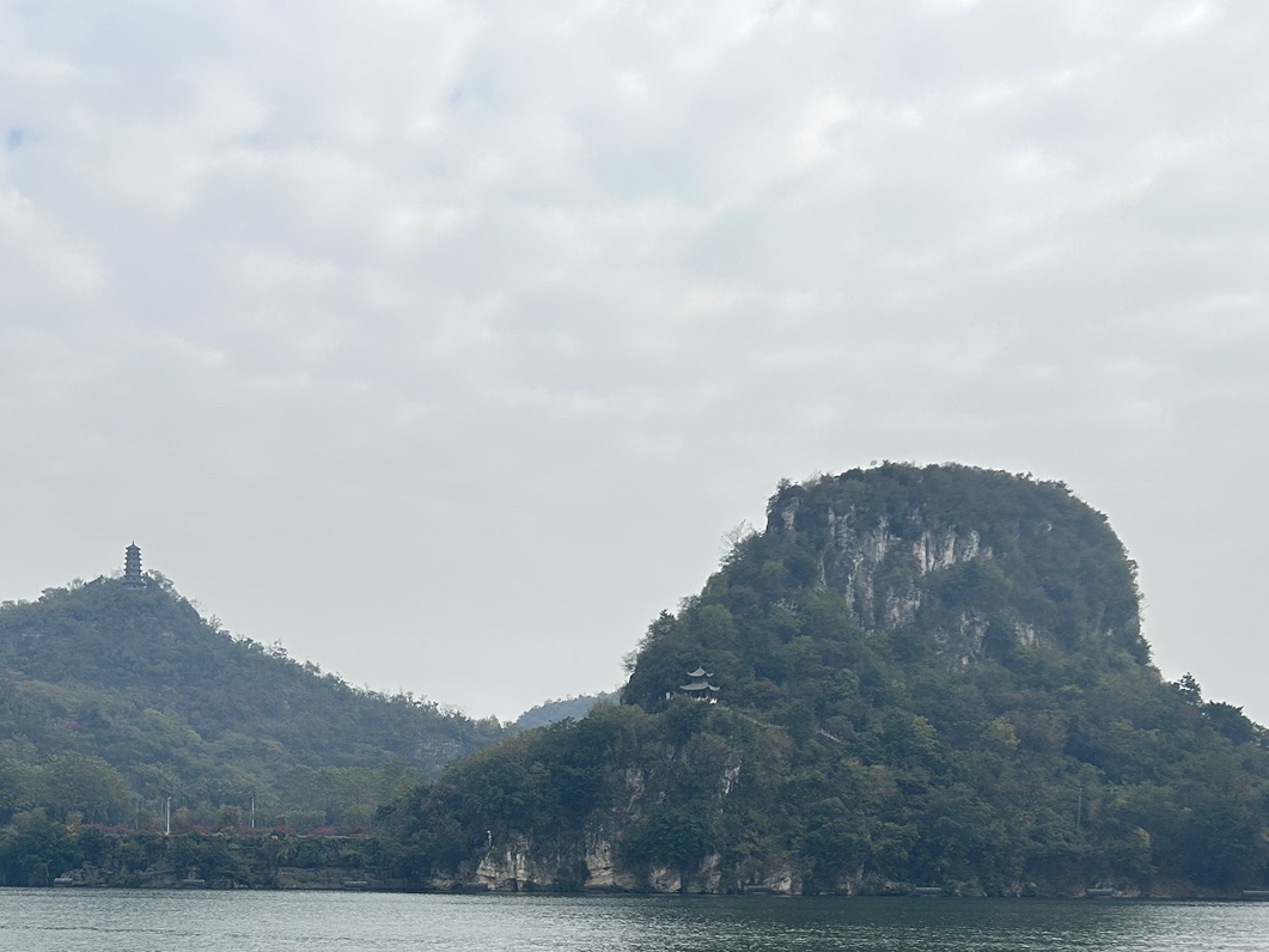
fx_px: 1797
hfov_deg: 38.5
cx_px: 427
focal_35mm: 49
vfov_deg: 28.4
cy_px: 878
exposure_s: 1/5076
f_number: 1.5
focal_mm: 5.7
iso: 50
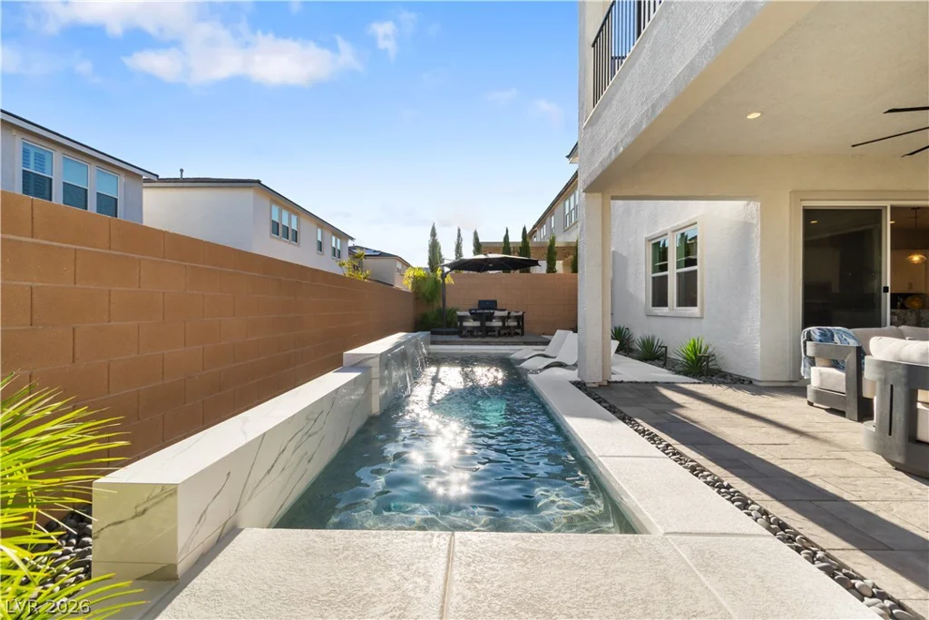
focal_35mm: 15
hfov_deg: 100.4
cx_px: 464
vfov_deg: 77.3
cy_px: 310
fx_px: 387
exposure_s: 1/1250
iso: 400
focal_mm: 10
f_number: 8
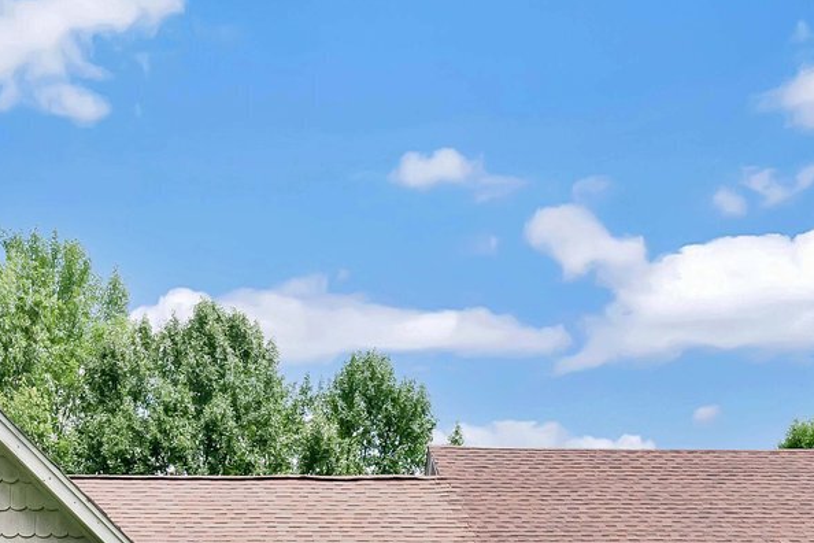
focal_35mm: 71
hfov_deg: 28.3
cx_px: 255
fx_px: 1599
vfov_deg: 16.7
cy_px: 911
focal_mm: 20.5
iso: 800
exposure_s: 1/500
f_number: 10
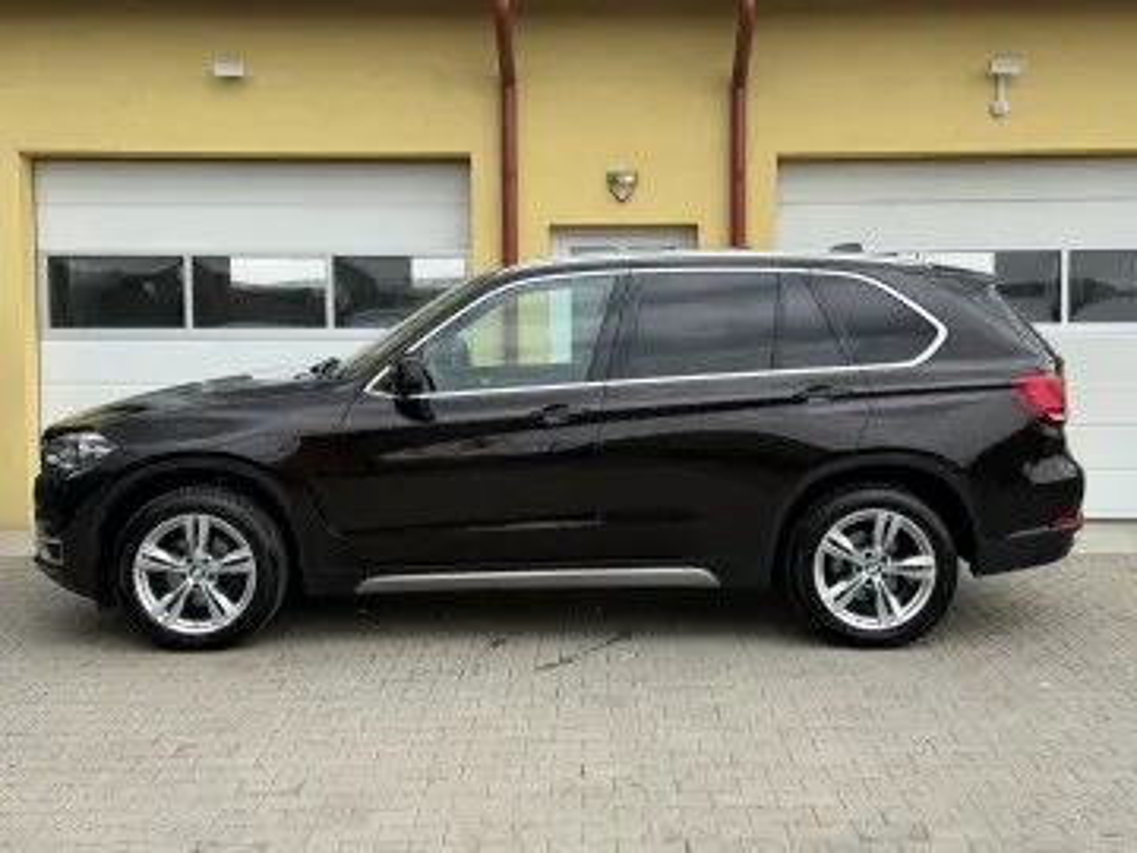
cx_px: 568
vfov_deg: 30.3
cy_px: 426
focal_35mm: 48
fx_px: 1577
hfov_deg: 39.7
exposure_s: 1/1353
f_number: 1.78
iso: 80
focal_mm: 6.76
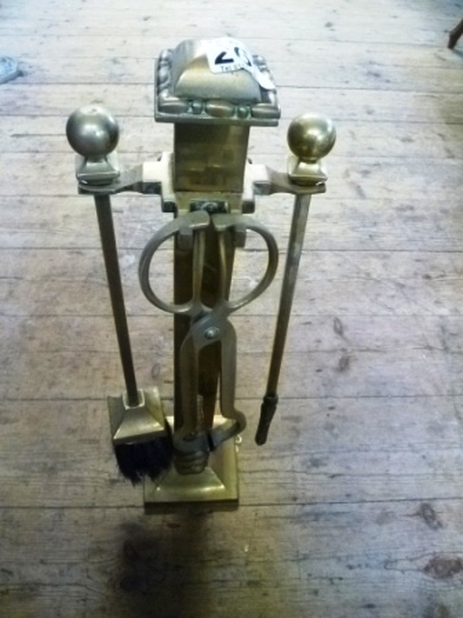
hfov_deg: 49.7
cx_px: 232
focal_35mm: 28
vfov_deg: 63.4
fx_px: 499
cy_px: 309
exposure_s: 1/25
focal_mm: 5
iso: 800
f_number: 2.8
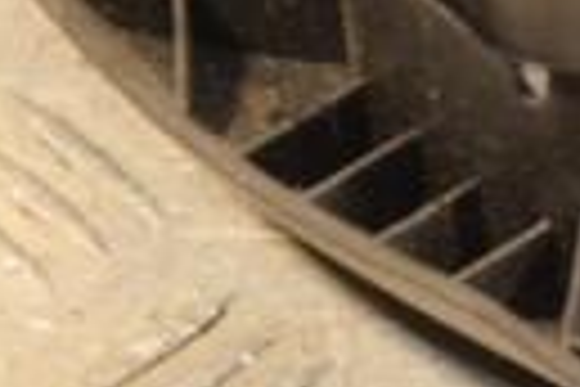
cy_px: -261
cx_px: 1111
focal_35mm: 523
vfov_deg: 2.6
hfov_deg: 3.9
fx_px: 8431
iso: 800
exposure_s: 1/100
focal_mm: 75
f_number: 5.3
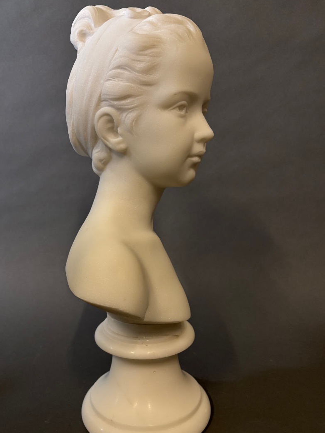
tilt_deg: -11.0
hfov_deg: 46.7
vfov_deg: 59.8
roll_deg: -0.2
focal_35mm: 30
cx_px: 147
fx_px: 376
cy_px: 237
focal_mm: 5.96
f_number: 1.6
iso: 125
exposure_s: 1/50
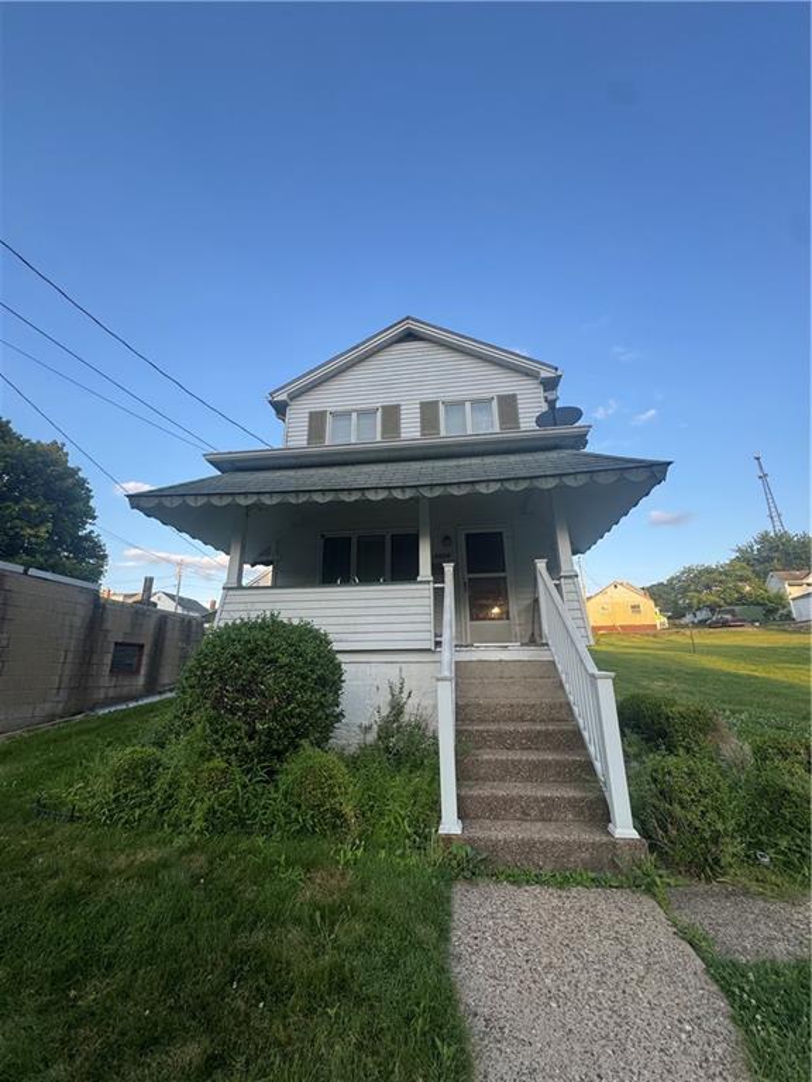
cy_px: 541
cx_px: 406
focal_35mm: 14
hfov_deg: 85.7
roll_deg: -0.2
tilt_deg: +19.1
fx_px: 438
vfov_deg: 102.1
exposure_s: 1/281
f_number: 2.2
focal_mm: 2.22
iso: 40
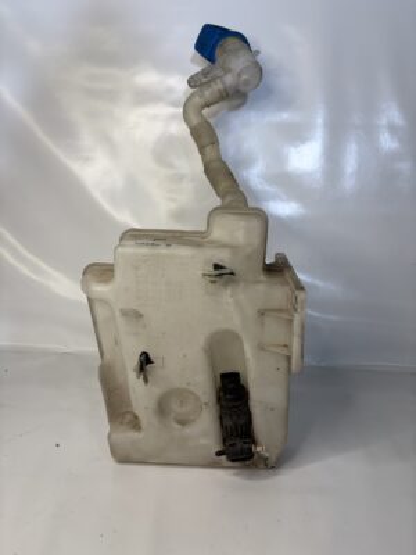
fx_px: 417
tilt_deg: -13.3
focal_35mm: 26
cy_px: 278
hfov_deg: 53.1
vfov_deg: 67.3
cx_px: 208
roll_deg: -0.6
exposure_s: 1/122
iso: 100
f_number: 1.6
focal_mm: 5.96
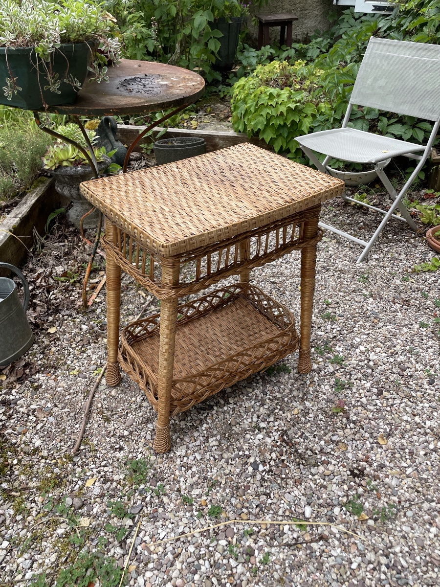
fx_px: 441
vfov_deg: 67.3
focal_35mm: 26
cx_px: 220
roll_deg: +0.3
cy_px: 294
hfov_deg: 53.1
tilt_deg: -35.8
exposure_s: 1/744
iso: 32
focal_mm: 4.2
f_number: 1.6
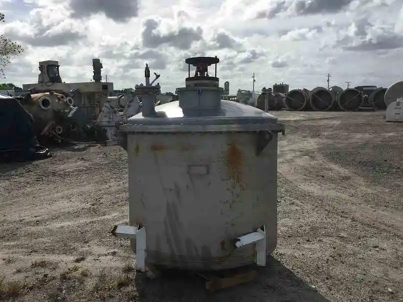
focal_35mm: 29
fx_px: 338
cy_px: 151
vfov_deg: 48.2
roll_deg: -1.6
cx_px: 202
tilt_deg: -7.0
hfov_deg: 61.7
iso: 25
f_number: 2.2
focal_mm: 4.15
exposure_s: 1/4049
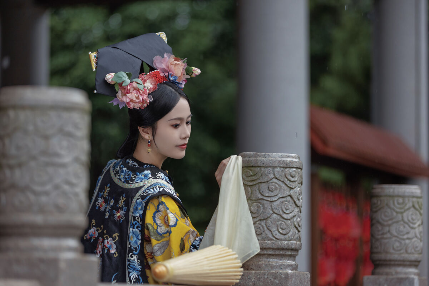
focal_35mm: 140
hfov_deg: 14.7
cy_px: 143
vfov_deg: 9.8
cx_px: 214
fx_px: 1668
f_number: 2.8
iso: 125
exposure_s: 1/500
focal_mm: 140
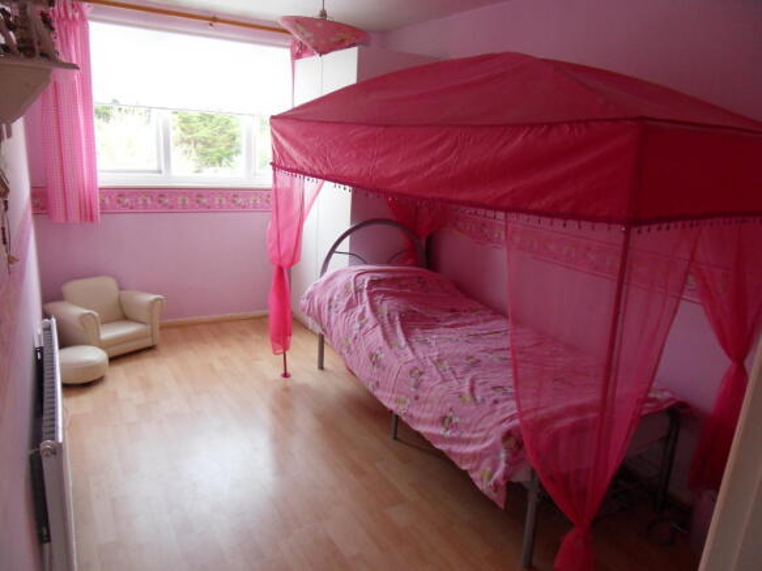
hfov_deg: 71.6
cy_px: 286
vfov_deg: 56.8
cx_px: 381
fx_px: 528
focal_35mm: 24
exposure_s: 1/30
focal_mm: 4.2
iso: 160
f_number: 3.3
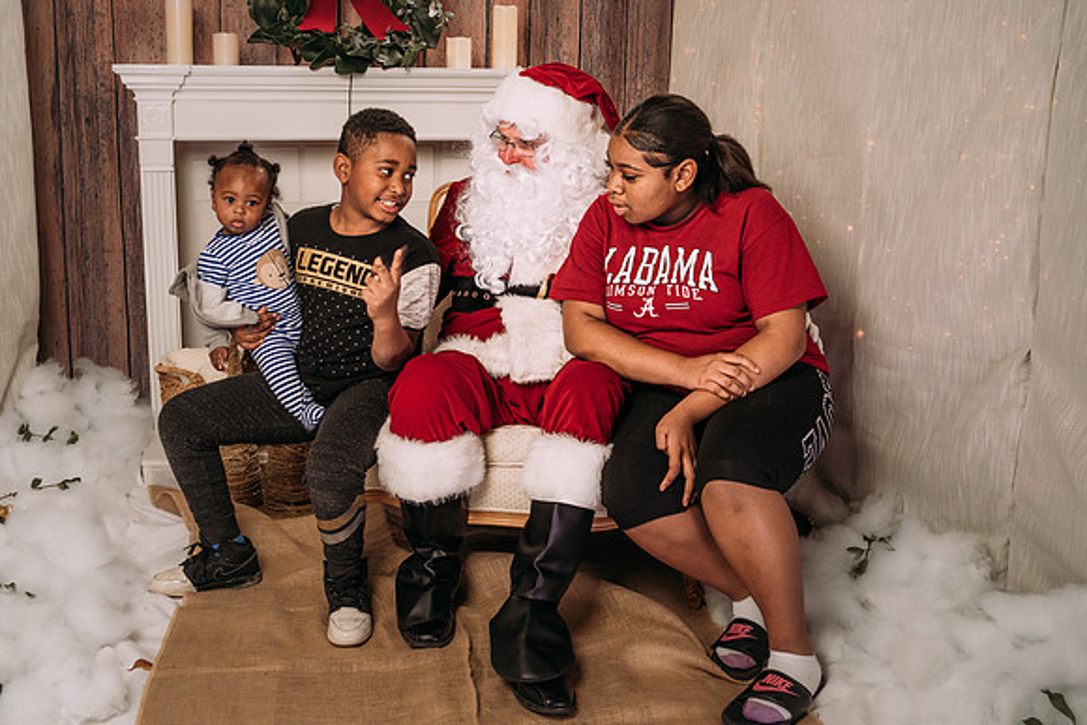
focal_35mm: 40
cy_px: 339
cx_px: 508
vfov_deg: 33.3
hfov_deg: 48.3
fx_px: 1212
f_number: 5.6
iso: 100
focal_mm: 35
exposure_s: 1/100
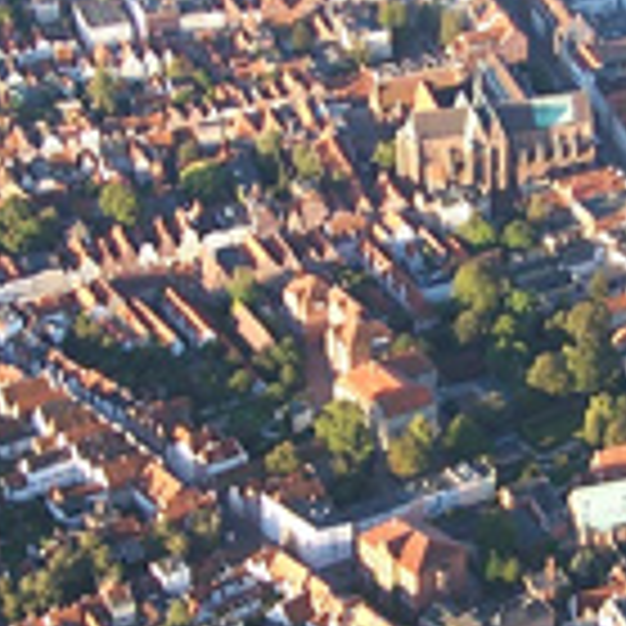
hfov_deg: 12.8
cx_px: 567
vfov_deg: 12.9
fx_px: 2762
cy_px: 266
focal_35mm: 135
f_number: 2.8
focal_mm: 6.3
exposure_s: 1/125
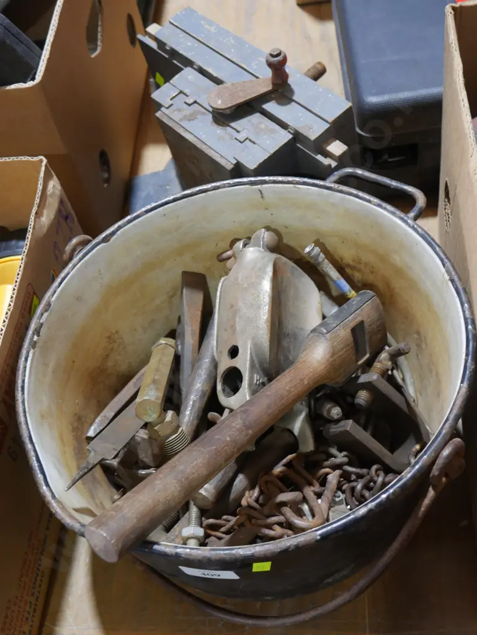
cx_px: 238
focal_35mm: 42
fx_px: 771
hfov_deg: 34.4
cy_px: 318
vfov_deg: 44.8
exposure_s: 1/60
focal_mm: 21
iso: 800
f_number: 4.6
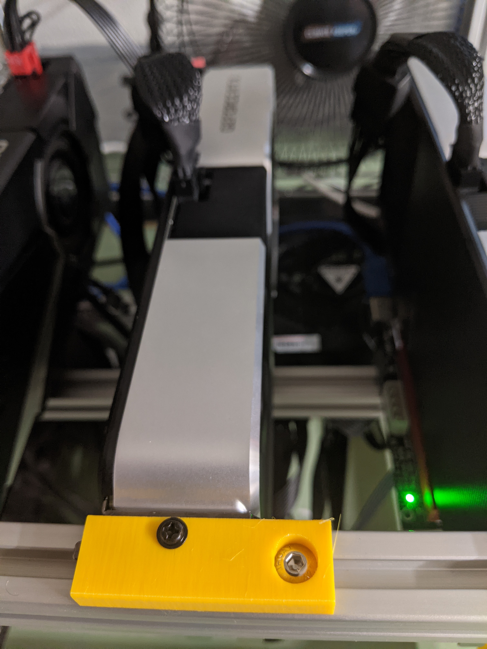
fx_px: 506
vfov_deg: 65.3
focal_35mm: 27
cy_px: 324
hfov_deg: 51.4
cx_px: 244
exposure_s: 1/40.1
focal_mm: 4.44
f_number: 1.8
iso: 347
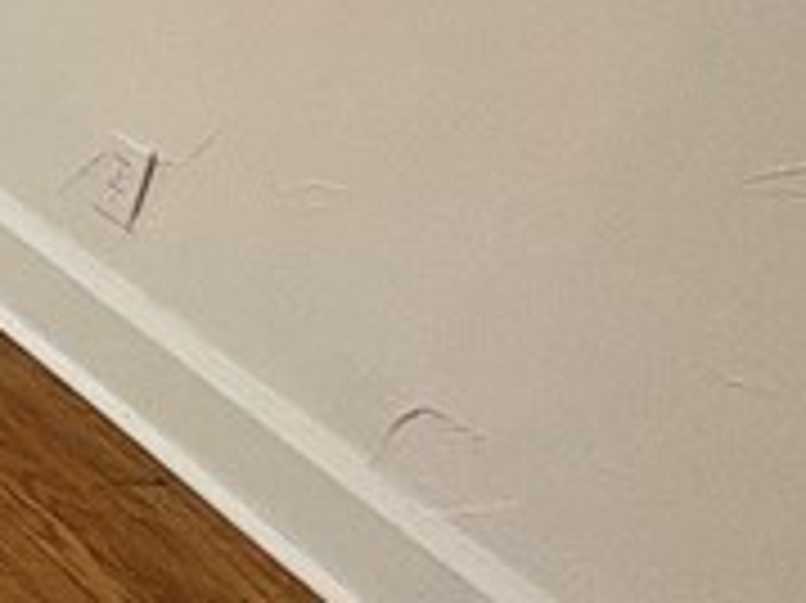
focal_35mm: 80
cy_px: -45
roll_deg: +0.2
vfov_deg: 17.8
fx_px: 1861
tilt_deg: -21.2
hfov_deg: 13.3
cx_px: -1346
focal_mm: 2.22
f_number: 2.2
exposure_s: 1/60
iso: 320
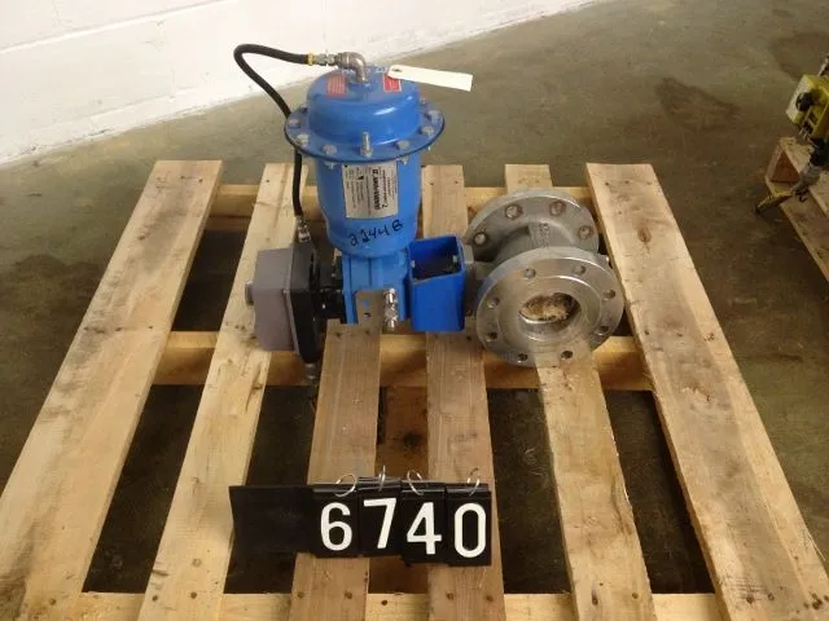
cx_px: 414
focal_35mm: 35
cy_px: 310
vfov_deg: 40.7
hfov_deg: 52.6
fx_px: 838
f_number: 2.4
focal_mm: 4.28
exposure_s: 1/20
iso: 200
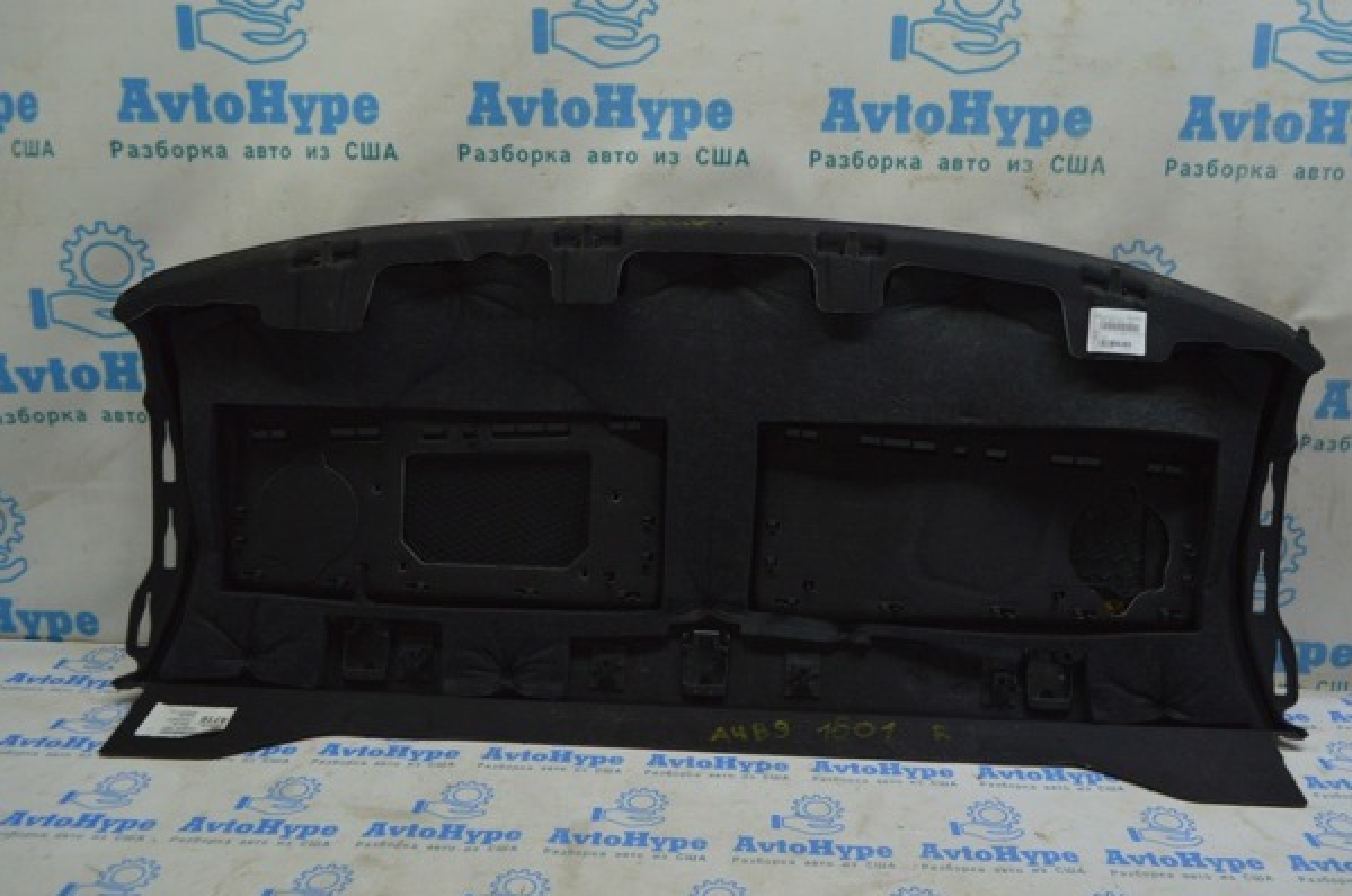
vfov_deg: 41.0
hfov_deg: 58.8
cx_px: 712
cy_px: 442
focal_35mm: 32
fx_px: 1200
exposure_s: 1/40
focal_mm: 20
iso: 400
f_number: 5.6
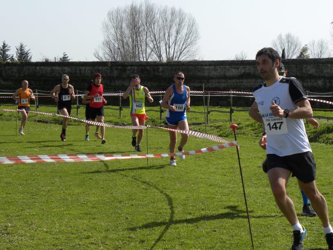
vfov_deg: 22.3
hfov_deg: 29.4
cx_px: 166
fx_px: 635
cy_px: 125
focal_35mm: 66
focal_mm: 11.8
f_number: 4.5
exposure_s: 1/468
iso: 64
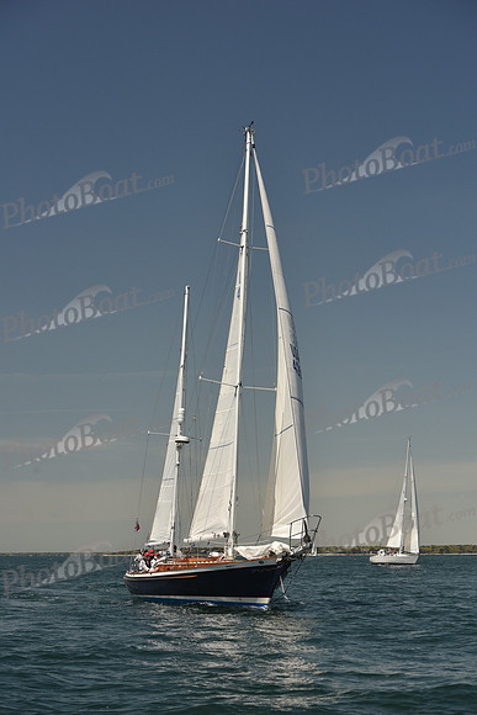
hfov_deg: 19.5
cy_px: 358
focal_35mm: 70
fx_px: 1390
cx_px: 238
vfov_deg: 28.8
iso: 250
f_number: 7.1
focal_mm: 70
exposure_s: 1/800
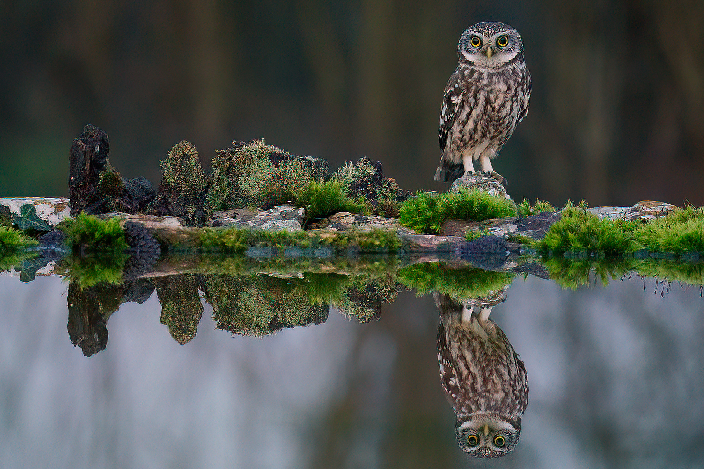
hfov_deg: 6.4
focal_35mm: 321
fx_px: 6277
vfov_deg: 4.3
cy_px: 234
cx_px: 352
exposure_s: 1/10
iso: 25600
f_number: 6.3
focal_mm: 321
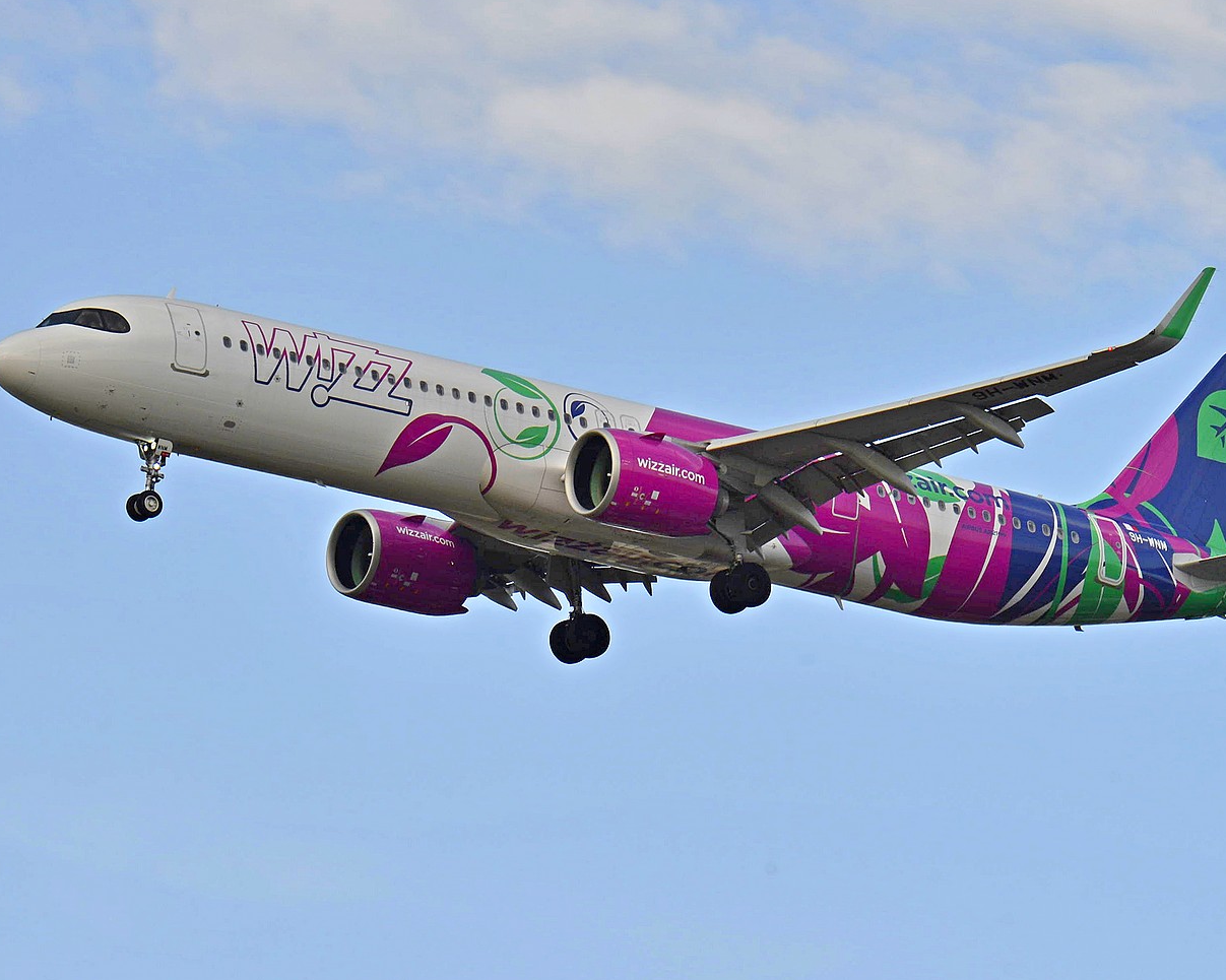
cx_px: 671
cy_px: 495
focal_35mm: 224
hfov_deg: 8.6
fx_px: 8126
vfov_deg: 6.9
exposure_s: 1/320
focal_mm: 180
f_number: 11
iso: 140
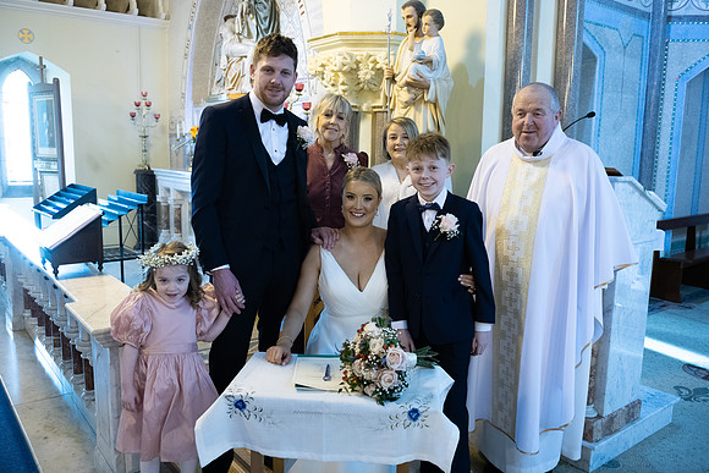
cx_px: 354
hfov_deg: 63.6
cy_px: 236
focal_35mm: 29
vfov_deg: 45.0
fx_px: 571
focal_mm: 29
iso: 1250
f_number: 3.5
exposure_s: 1/160
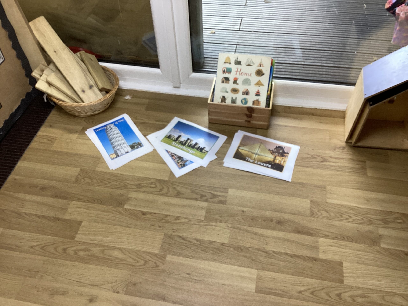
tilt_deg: -49.6
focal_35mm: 31
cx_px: 204
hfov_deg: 58.4
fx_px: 365
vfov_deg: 45.4
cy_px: 153
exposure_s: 1/50
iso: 80
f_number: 2.4
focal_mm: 3.3
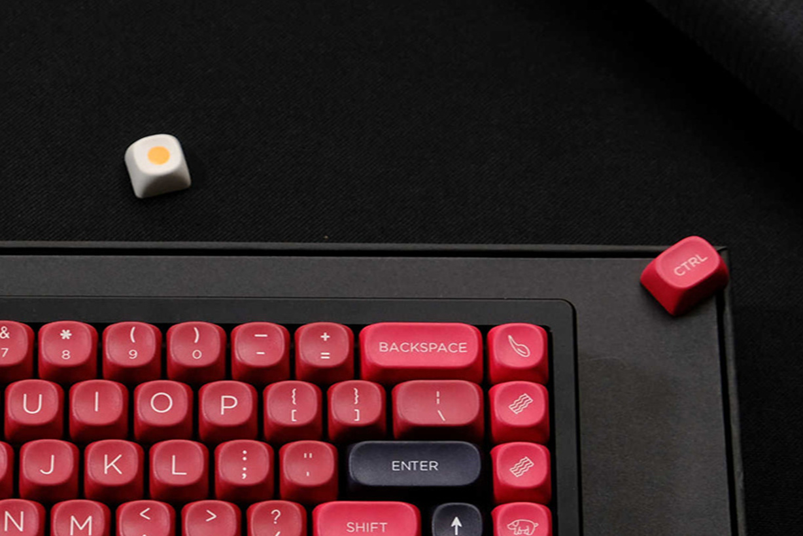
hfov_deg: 10.6
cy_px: 497
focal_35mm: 193
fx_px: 4305
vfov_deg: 7.1
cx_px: 56
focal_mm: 52.7
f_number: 5.6
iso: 400
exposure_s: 1/60
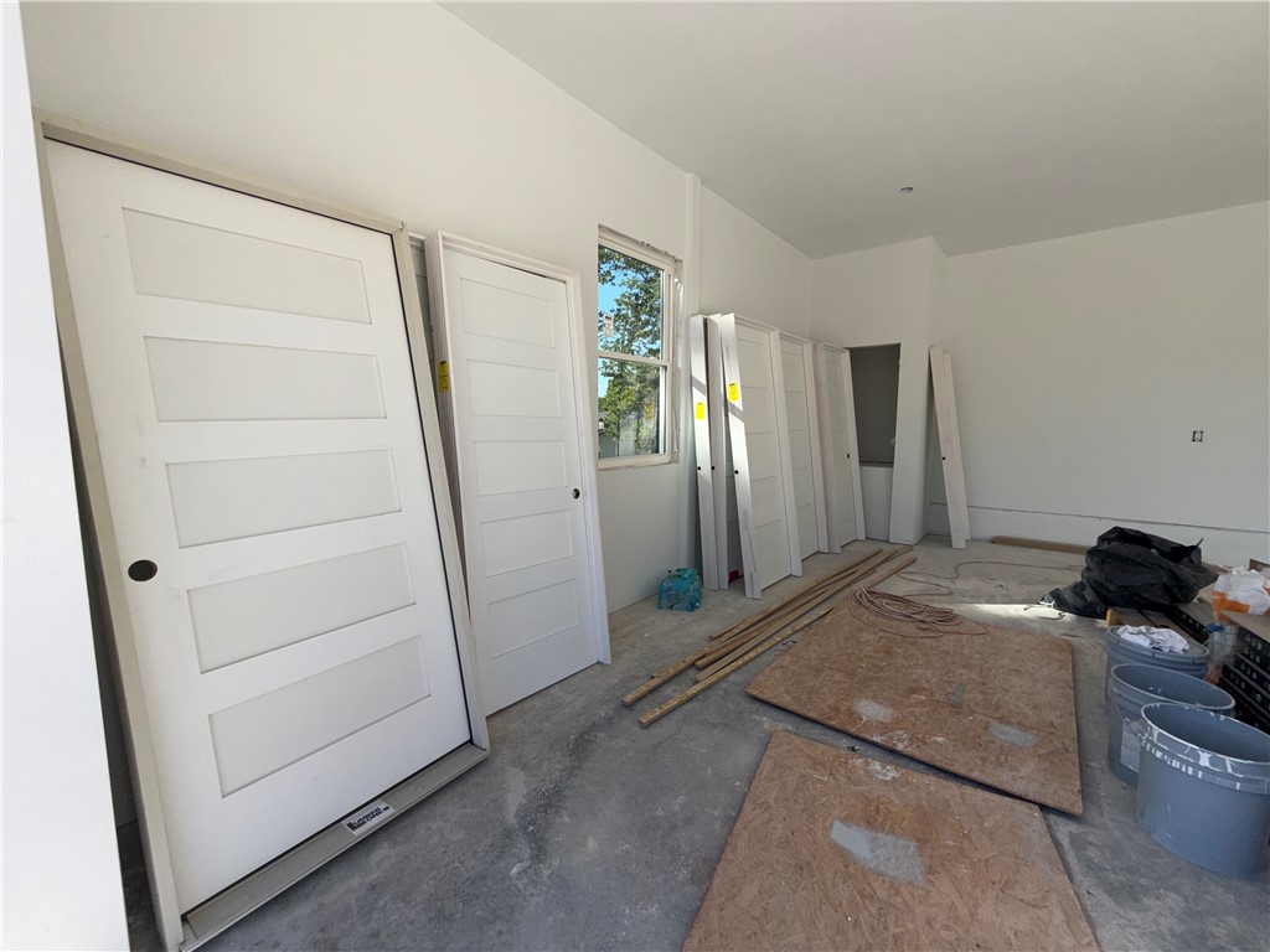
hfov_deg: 102.1
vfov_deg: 85.7
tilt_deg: -6.6
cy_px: 476
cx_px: 635
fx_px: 514
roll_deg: +0.6
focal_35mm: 14
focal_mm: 2.22
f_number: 2.2
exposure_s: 1/564
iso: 32
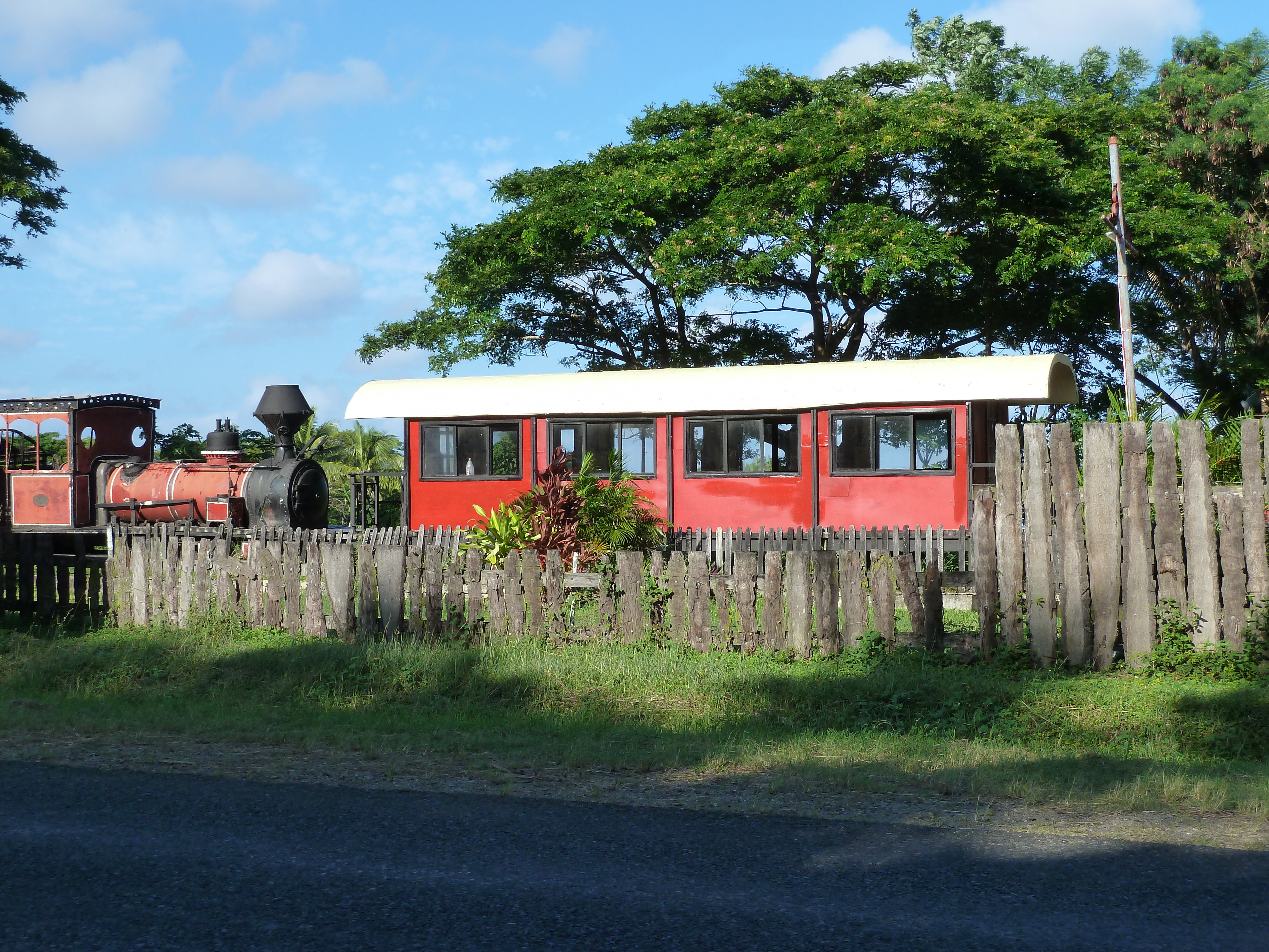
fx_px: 1760
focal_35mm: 48
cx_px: 634
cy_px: 476
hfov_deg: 39.7
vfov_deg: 30.3
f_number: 4
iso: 125
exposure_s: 1/400
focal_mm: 7.9
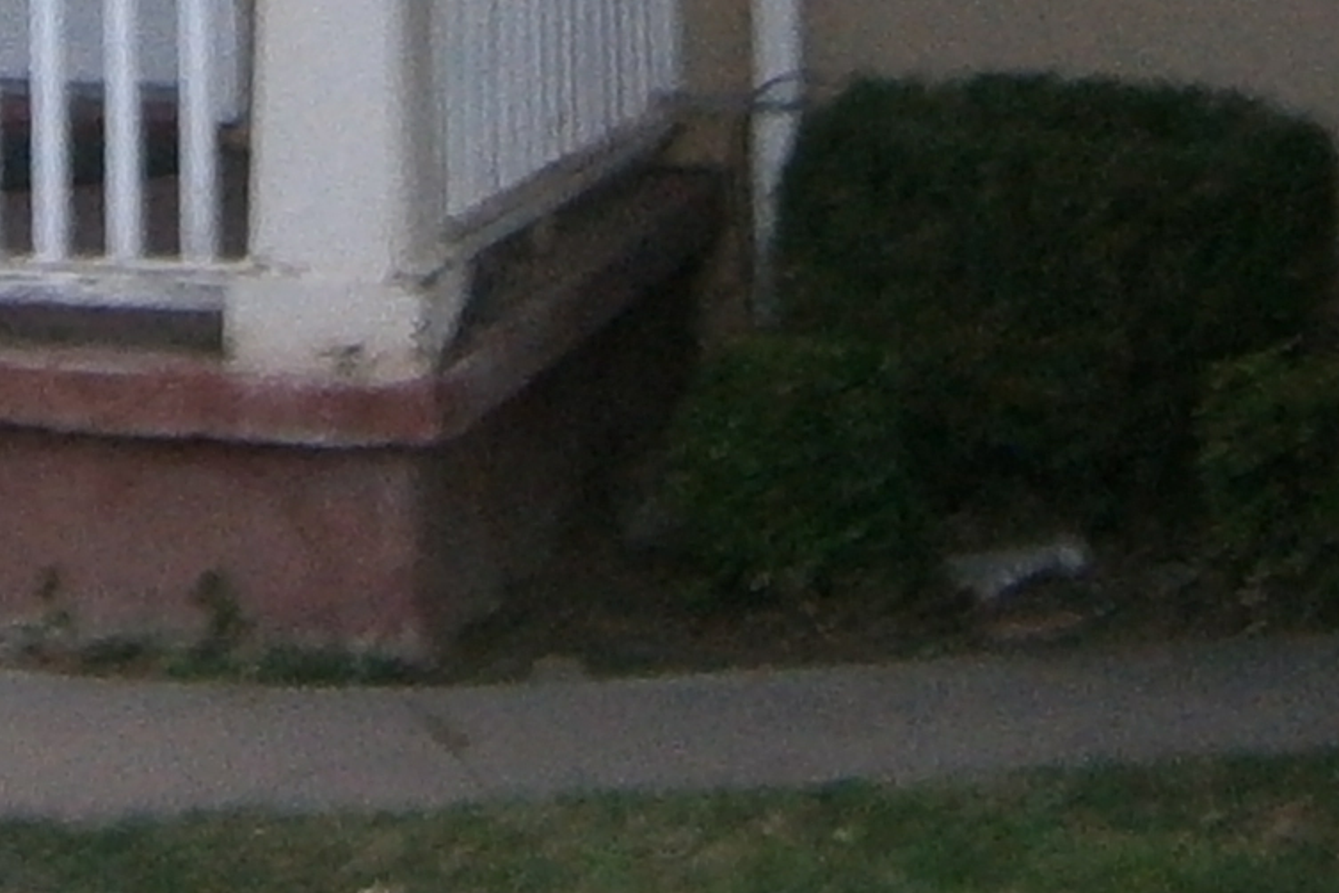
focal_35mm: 154
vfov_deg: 8.3
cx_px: 14
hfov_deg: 13.2
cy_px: -1114
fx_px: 5727
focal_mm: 4.7
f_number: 2.8
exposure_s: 1/30
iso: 125
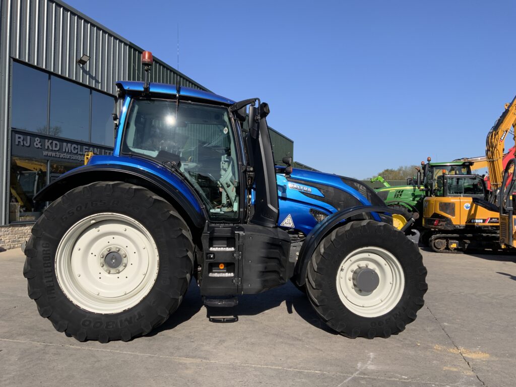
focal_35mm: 29
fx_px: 432
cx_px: 258
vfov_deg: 48.2
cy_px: 194
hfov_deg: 61.7
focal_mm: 3
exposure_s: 1/1848
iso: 16
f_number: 1.8
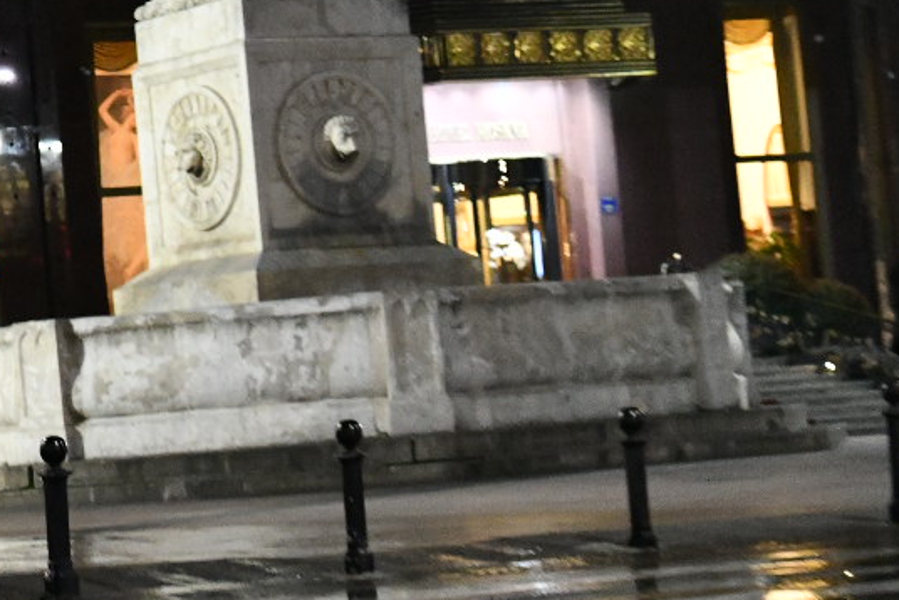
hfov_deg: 13.4
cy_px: 225
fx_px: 3623
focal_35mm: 145
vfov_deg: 9.5
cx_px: -404
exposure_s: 1/80
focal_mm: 48
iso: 6400
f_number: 4
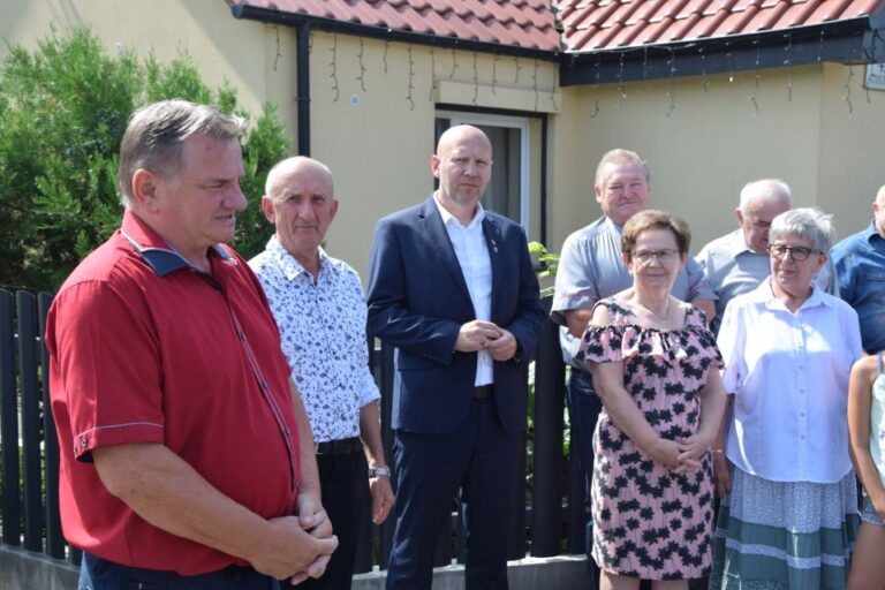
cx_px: 442
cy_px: 295
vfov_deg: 28.1
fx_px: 1180
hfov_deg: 41.1
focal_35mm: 48
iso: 200
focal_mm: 32
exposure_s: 1/250
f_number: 8
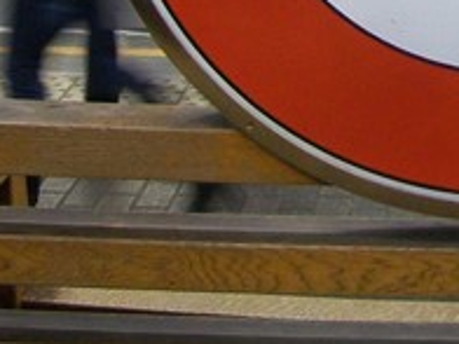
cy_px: -157
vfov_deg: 13.5
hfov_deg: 18.1
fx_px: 1379
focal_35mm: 104
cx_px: 532
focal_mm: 6.1
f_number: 2.7
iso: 160
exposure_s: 1/10
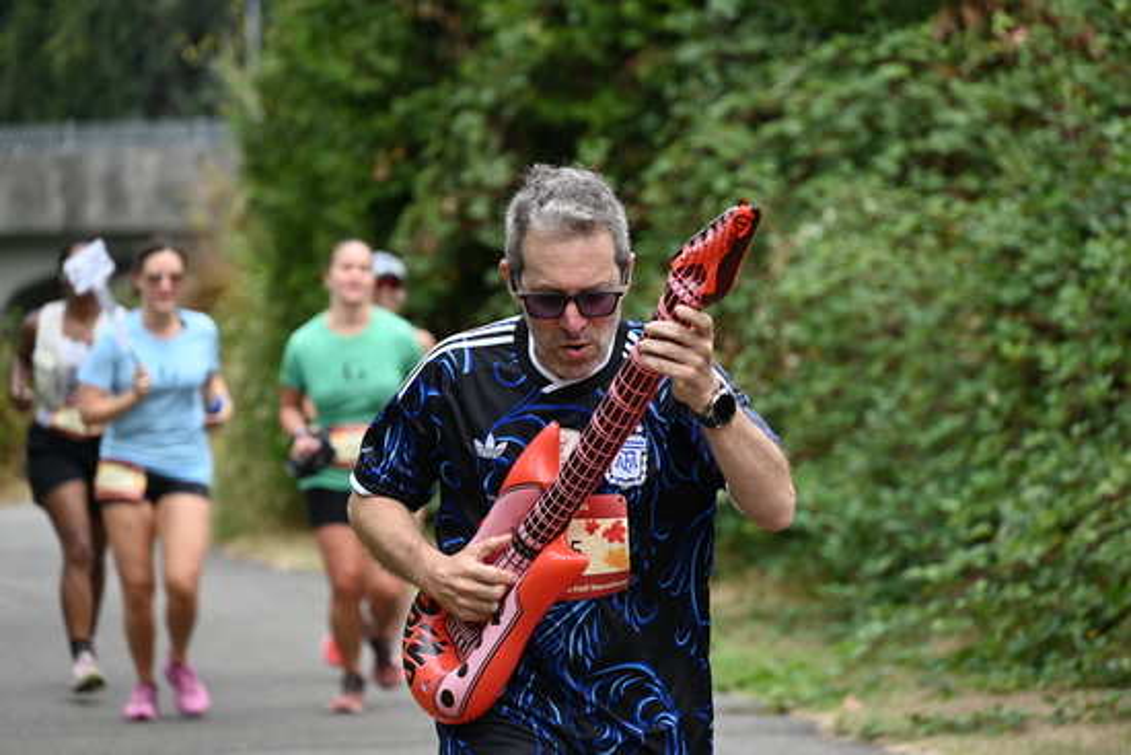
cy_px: 378
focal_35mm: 200
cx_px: 566
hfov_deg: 10.3
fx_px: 6285
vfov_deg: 6.9
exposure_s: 1/320
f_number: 6.3
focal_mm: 200
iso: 400
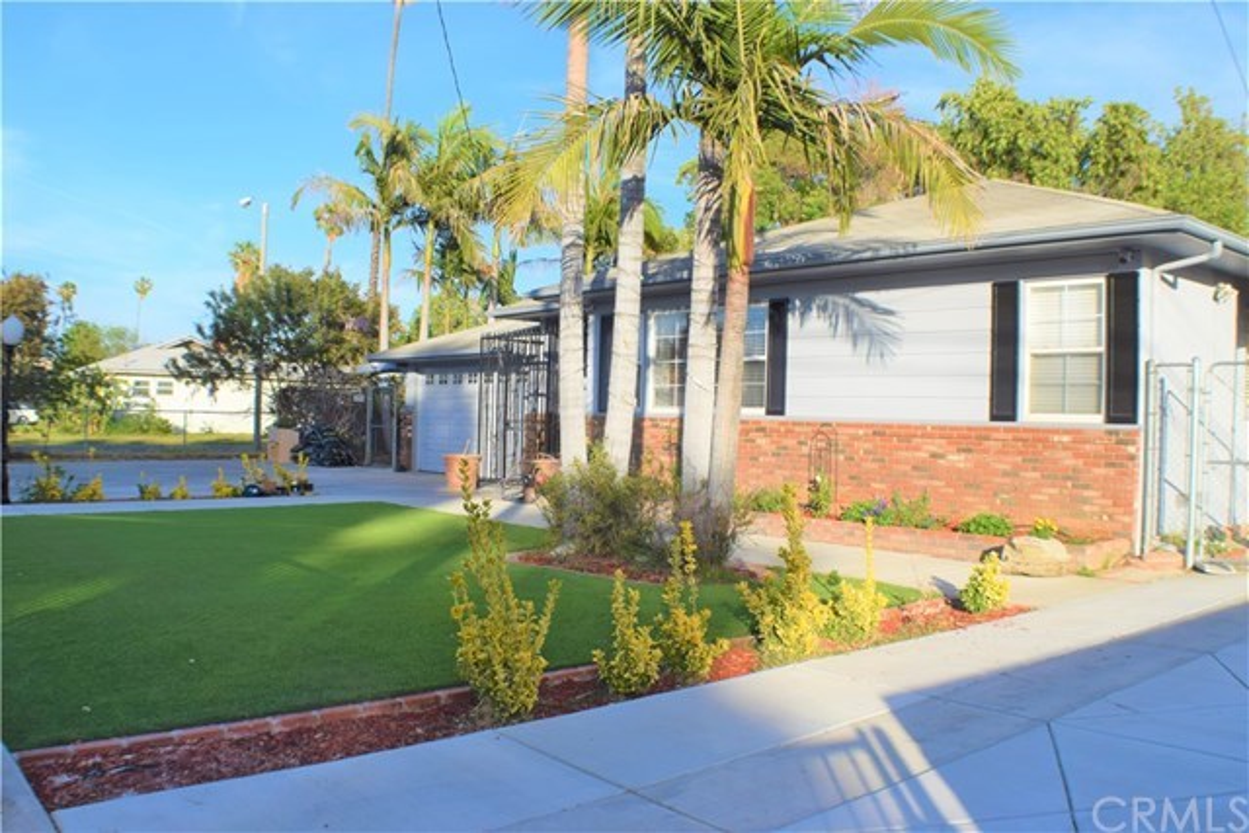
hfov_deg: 47.9
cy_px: 416
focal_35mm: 40
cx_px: 624
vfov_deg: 33.0
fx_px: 1405
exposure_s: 1/400
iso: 400
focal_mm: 27
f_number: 11
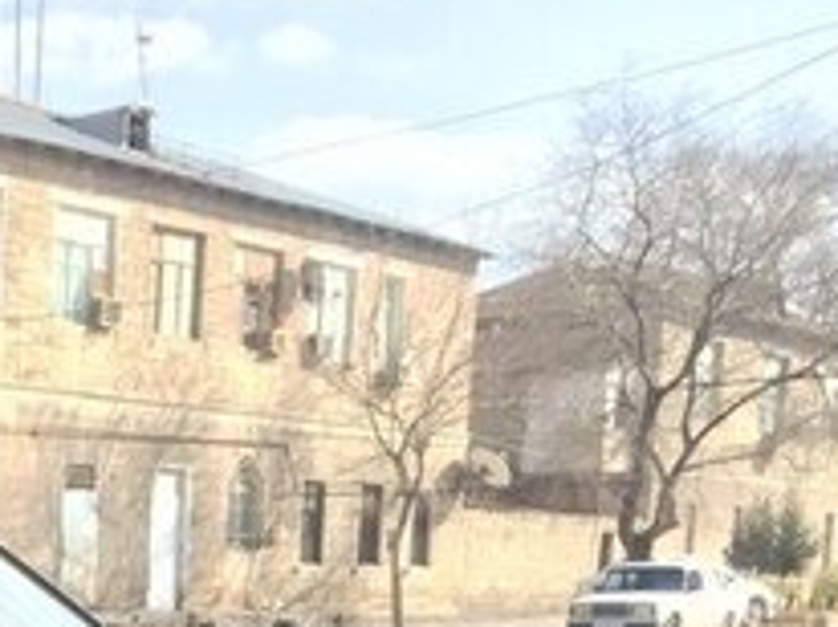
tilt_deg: -8.1
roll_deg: +0.0
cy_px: 947
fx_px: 2249
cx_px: -370
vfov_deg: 14.7
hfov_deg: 18.9
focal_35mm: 93
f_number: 2.2
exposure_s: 1/449
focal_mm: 4.15
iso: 32
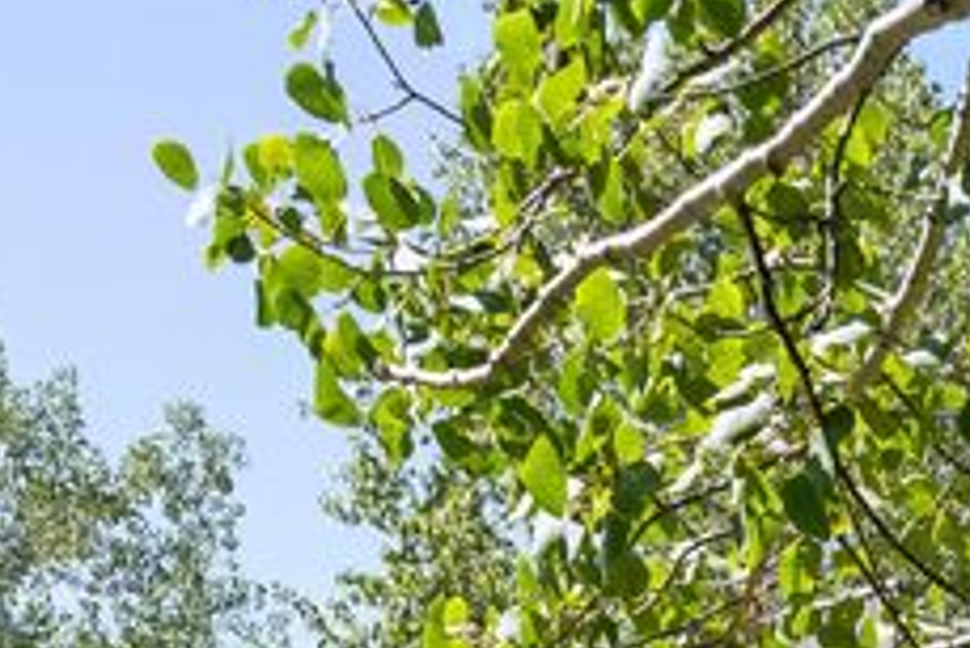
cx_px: 1398
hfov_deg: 22.5
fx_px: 2049
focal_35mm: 76
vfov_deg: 14.1
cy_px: 1421
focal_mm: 17
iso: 250
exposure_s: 1/100
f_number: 7.1
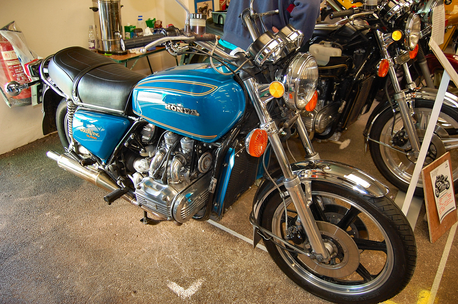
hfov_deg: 67.4
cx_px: 229
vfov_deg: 47.8
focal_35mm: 27
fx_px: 343
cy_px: 152
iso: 400
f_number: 3.5
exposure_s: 1/60
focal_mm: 18
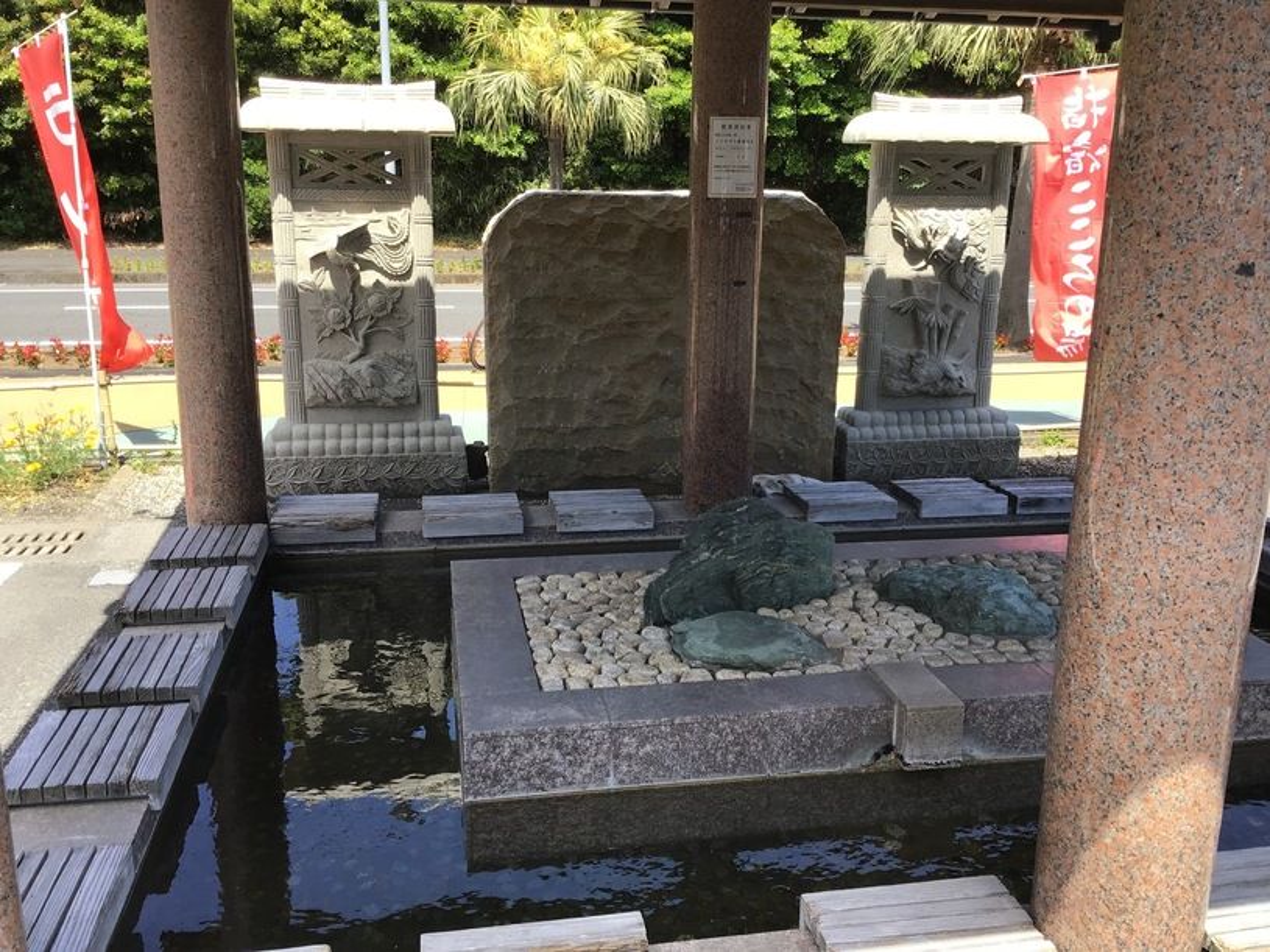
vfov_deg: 45.4
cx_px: 635
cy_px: 476
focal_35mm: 31
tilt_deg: -14.8
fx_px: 1137
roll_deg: -1.9
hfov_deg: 58.4
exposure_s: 1/388
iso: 25
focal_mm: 3.3
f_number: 2.4
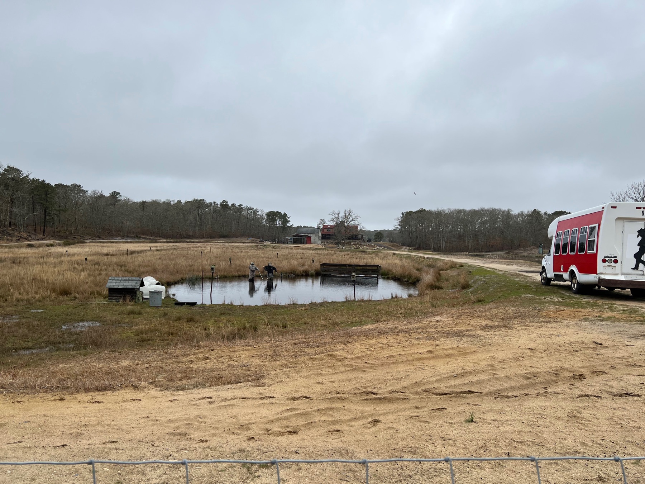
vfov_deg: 53.1
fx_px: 484
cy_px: 242
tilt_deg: -2.1
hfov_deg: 67.3
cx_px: 322
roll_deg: -0.3
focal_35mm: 26
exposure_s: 1/3704
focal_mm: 5.7
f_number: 1.5
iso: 50
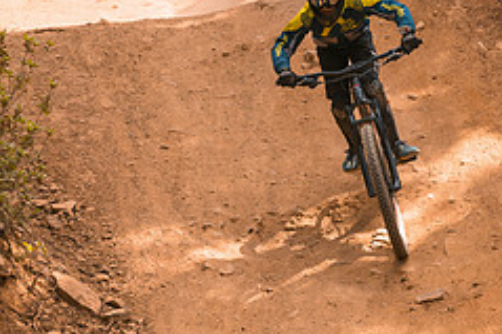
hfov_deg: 6.0
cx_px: 243
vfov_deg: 4.0
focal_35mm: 344
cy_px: 2
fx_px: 4793
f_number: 2.8
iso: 180
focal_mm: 122
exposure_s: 1/1600
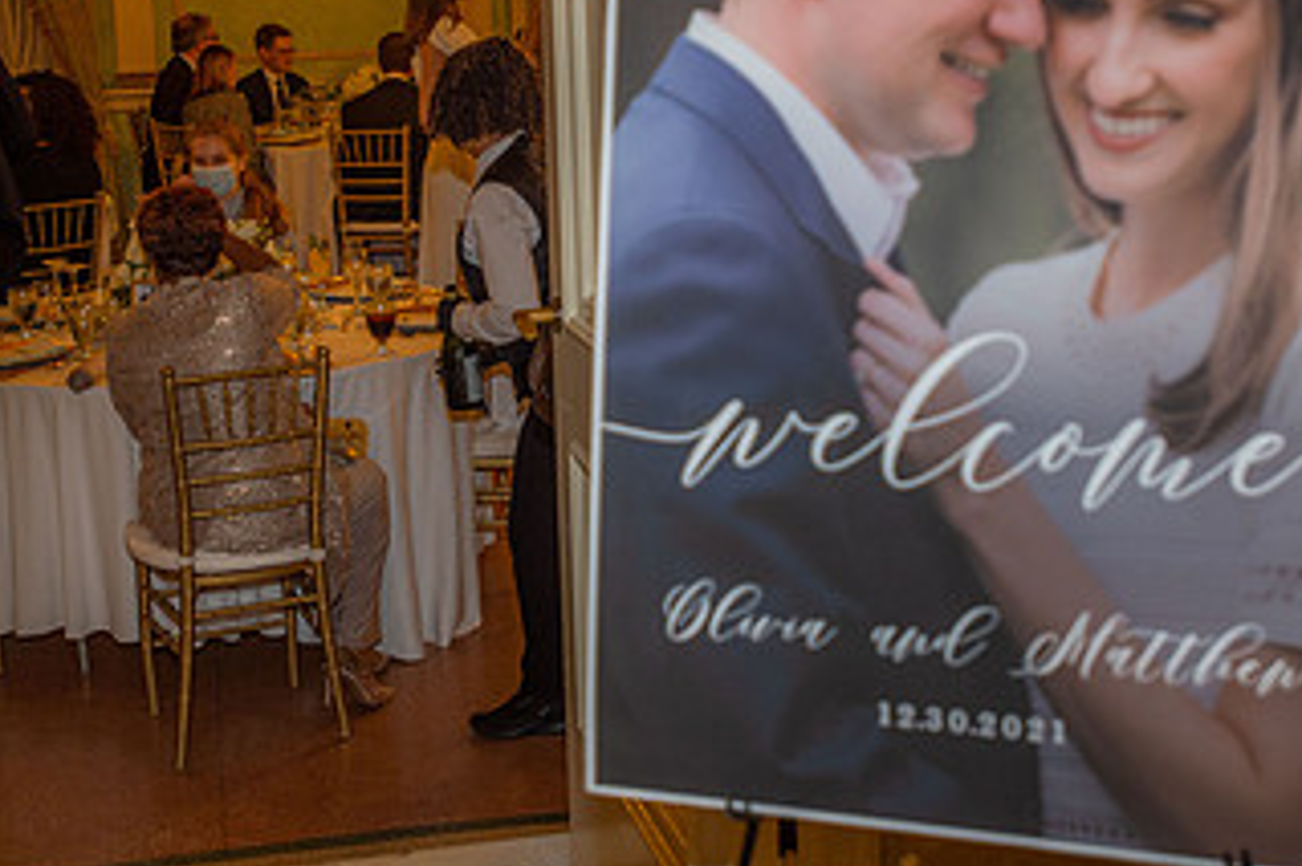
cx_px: 655
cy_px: 301
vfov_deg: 23.3
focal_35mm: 58
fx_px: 2096
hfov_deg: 34.5
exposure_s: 1/100
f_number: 2.8
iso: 1250
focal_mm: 32
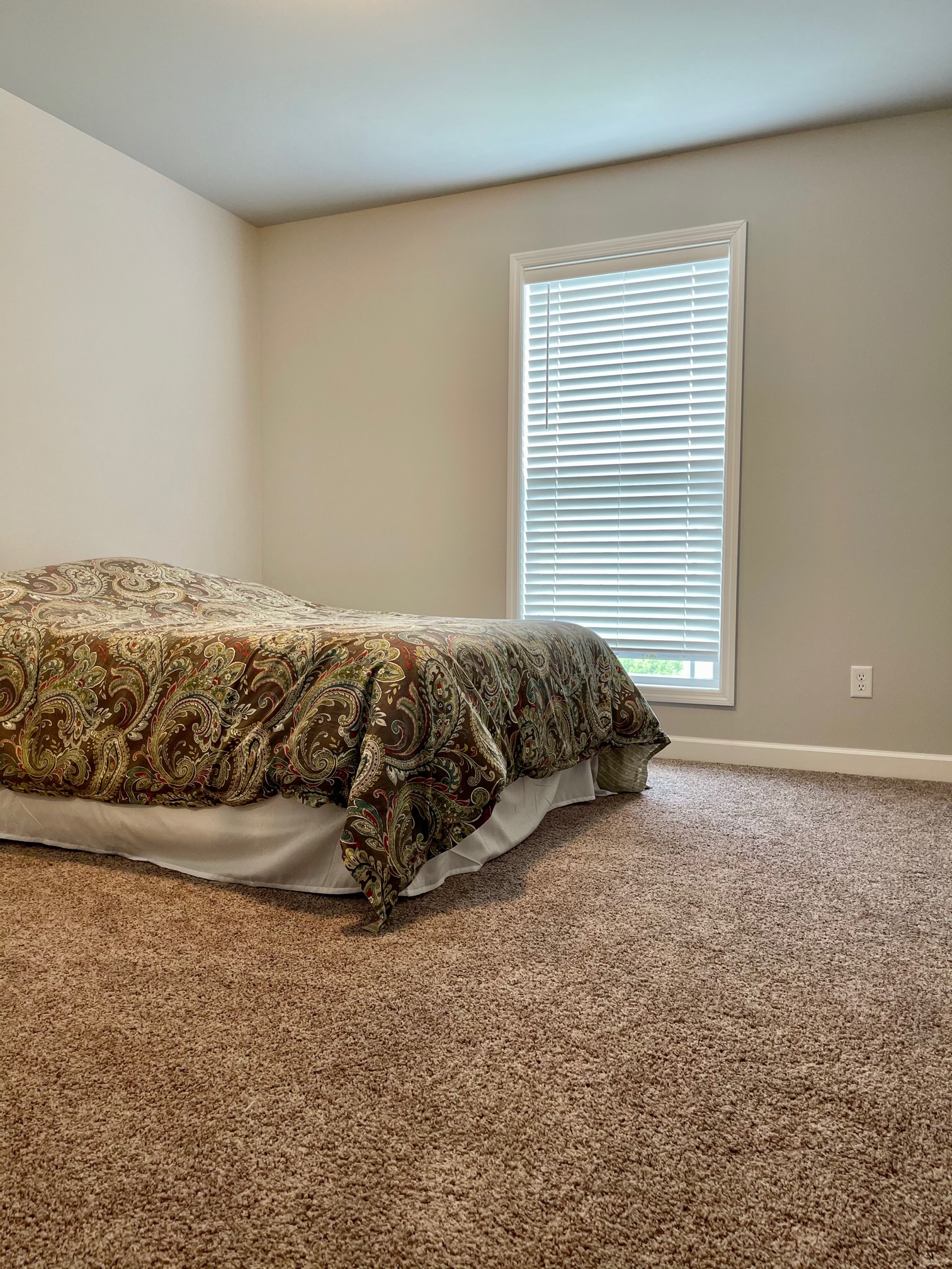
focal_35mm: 26
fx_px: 953
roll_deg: -1.2
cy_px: 634
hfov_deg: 53.1
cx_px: 476
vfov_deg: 67.3
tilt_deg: -2.7
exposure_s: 1/60
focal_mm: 5.1
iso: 80
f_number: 1.6
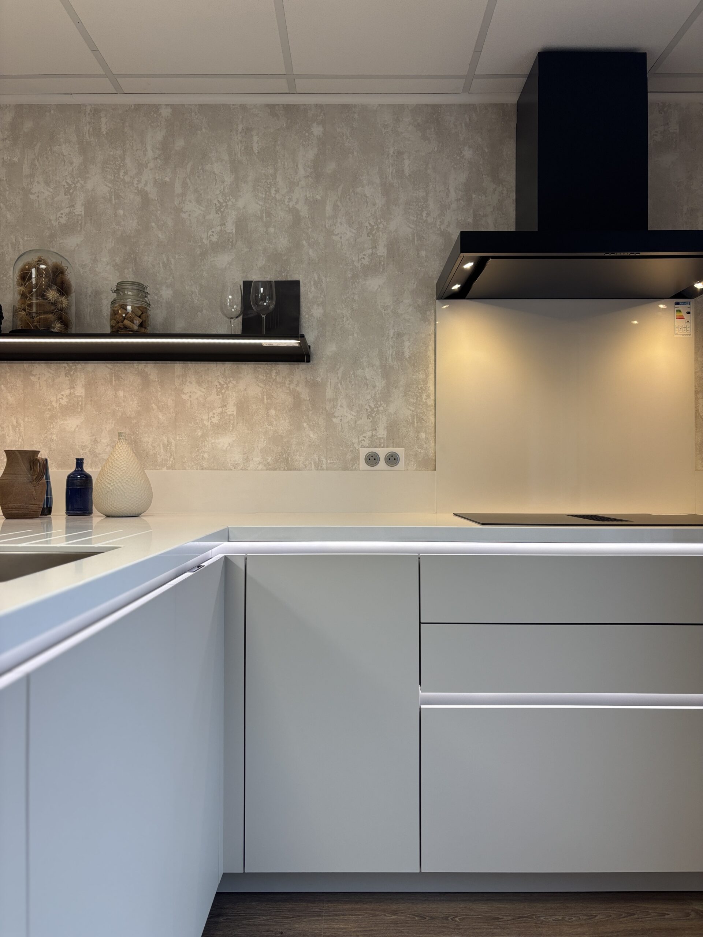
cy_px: 468
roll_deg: -0.2
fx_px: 704
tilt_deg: -0.3
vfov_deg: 67.3
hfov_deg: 53.1
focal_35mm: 26
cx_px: 352
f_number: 1.6
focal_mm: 5.96
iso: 64
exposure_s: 1/110
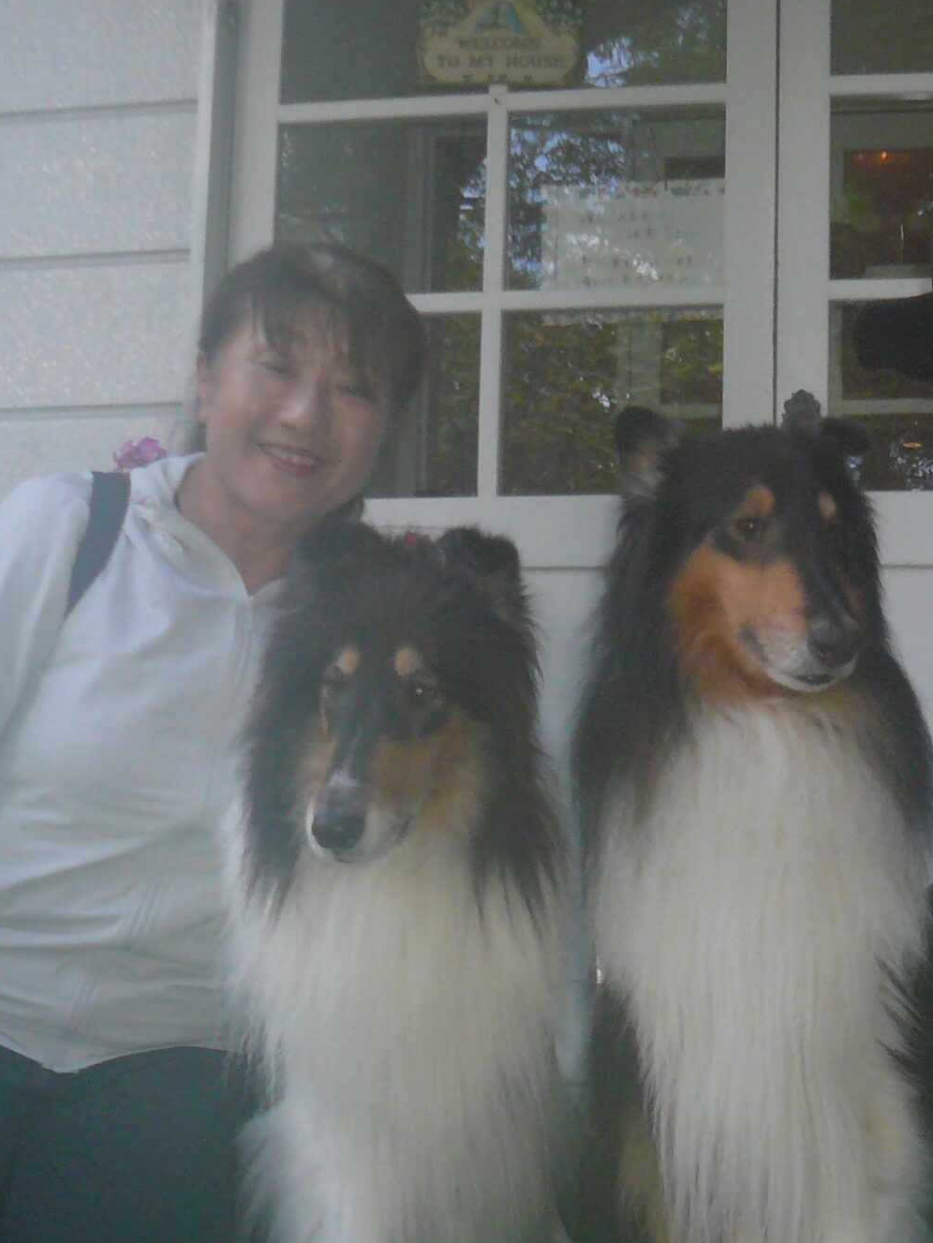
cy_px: 727
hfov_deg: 26.6
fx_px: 1940
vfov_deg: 35.4
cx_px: 731
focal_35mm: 54
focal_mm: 4.6
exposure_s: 1/100
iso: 125
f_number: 2.8
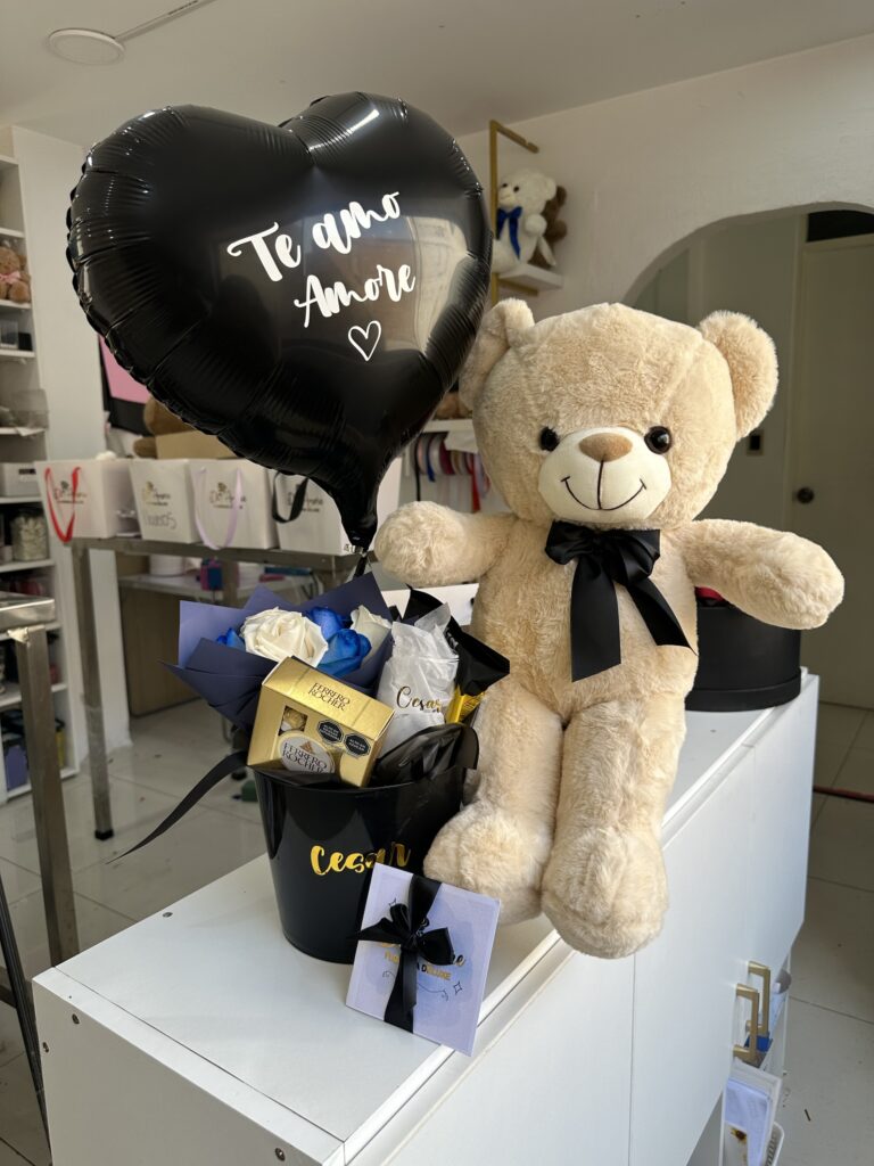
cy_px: 583
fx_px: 808
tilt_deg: -9.0
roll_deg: +0.2
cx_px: 437
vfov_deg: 71.6
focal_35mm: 24
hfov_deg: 56.8
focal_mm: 6.86
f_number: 1.78
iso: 64
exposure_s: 1/161
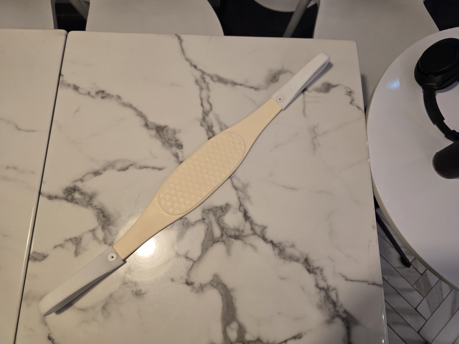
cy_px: 172
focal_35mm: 23
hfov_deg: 73.9
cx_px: 230
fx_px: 305
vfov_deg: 58.9
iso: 320
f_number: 1.7
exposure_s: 1/120
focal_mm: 6.3
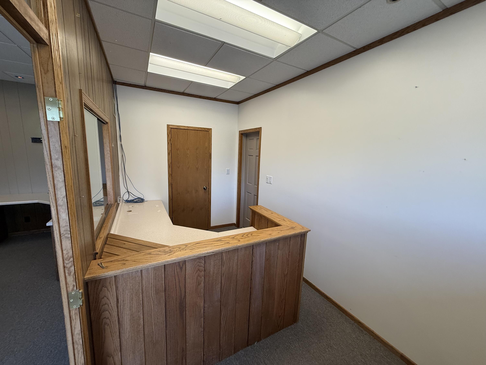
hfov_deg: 102.1
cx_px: 243
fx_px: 197
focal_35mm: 14
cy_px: 182
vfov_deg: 85.7
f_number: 2.2
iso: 160
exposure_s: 1/120
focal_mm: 2.22
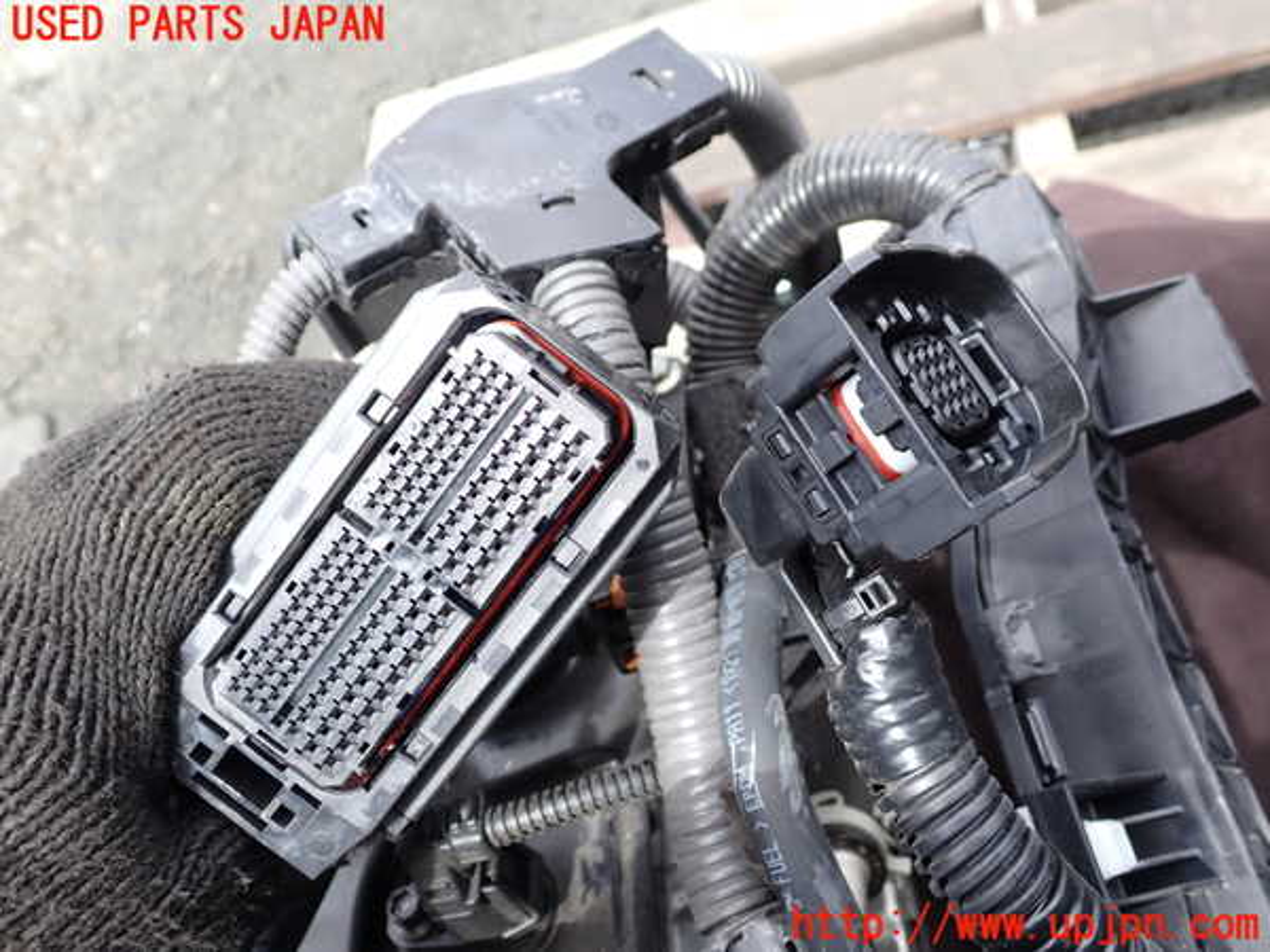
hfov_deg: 60.0
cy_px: 476
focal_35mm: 30
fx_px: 1101
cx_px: 635
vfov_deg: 46.8
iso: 100
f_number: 3.2
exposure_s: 1/200
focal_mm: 5.4
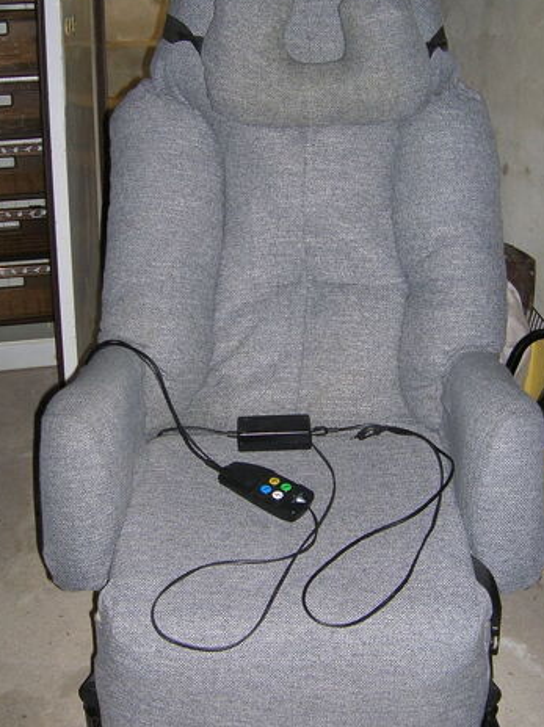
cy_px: 342
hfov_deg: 30.8
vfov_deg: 40.5
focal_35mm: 47
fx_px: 987
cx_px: 290
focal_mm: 5.7
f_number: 2.9
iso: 75
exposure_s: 1/60.1
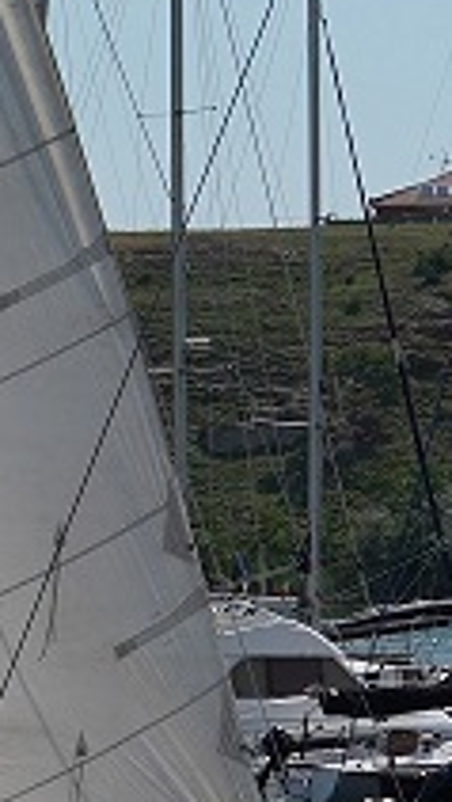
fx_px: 5550
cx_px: -1740
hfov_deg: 4.1
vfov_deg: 8.2
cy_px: 749
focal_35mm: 261
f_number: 8
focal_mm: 35
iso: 100
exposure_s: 1/640
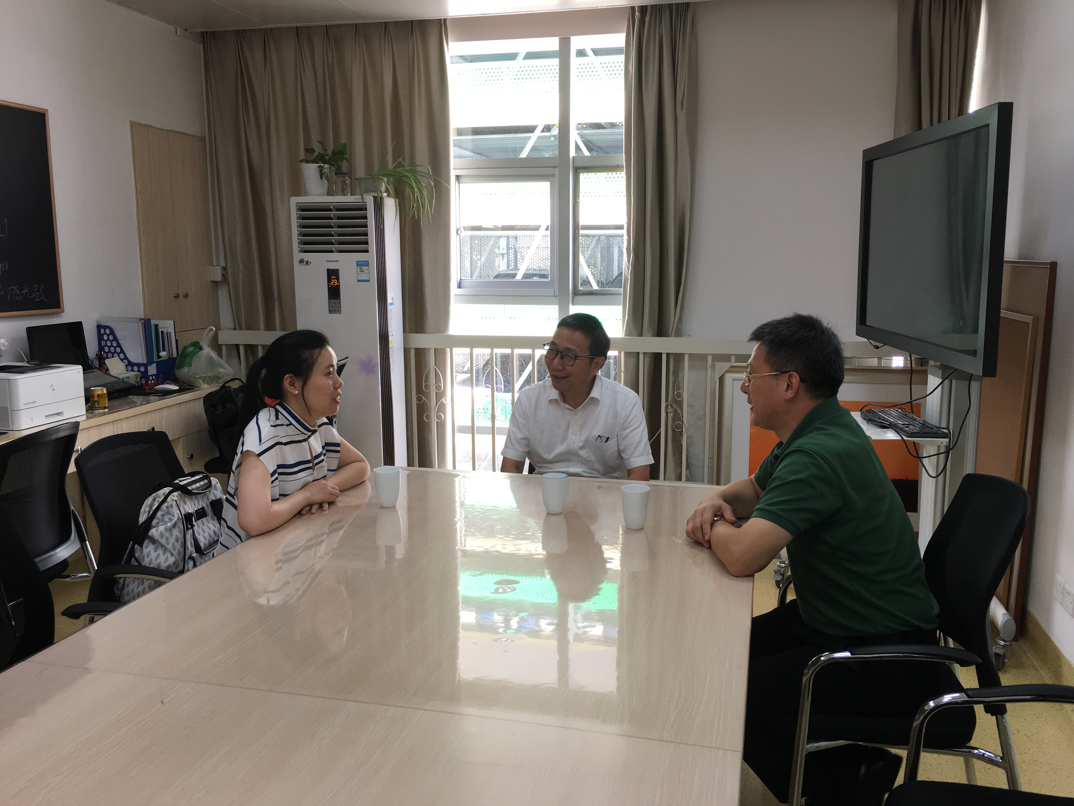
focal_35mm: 29
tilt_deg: -8.3
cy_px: 403
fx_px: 900
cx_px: 537
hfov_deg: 61.7
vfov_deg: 48.2
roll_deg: +0.2
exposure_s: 1/33
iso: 32
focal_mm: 4.15
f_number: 2.2
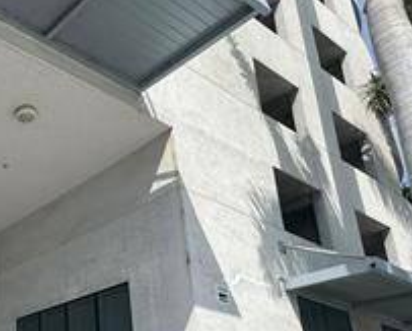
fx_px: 525
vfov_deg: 33.5
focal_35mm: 43
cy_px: 284
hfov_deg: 36.2
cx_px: -43
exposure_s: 1/1600
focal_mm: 2.22
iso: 50
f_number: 2.2
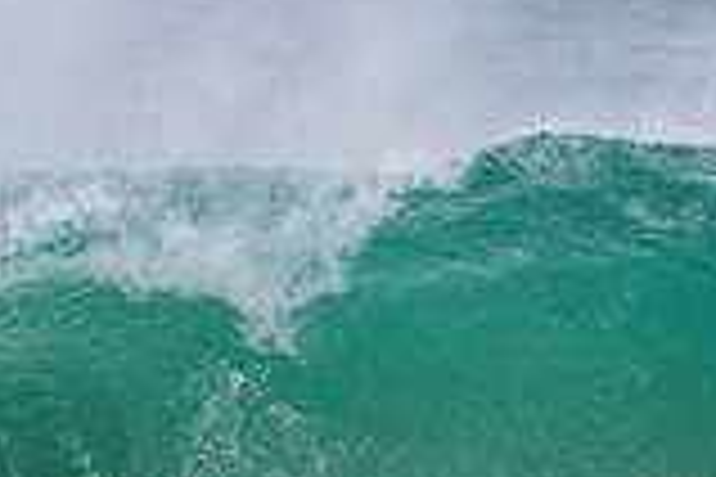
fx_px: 36255
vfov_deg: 0.8
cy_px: 623
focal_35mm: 1823
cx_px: 351
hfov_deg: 1.1
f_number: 5.6
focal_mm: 500
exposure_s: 1/1250
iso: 800
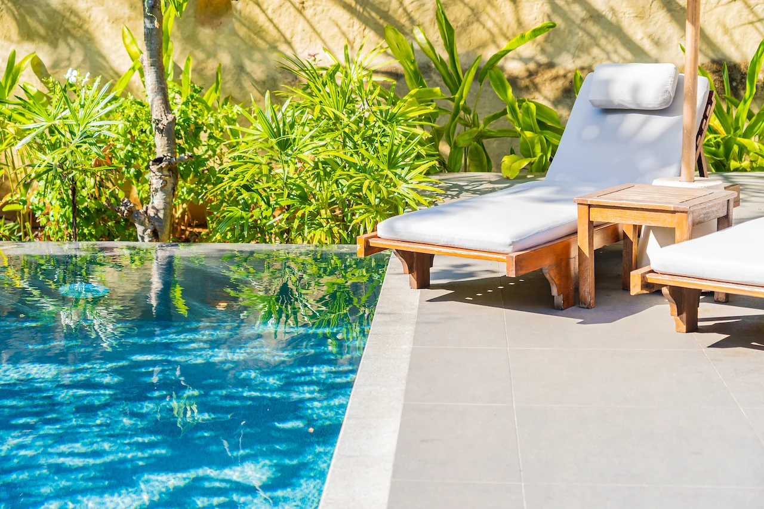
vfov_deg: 21.6
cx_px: 382
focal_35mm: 63
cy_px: 254
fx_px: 1337
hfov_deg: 31.9
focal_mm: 63
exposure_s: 1/200
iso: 100
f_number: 4.5
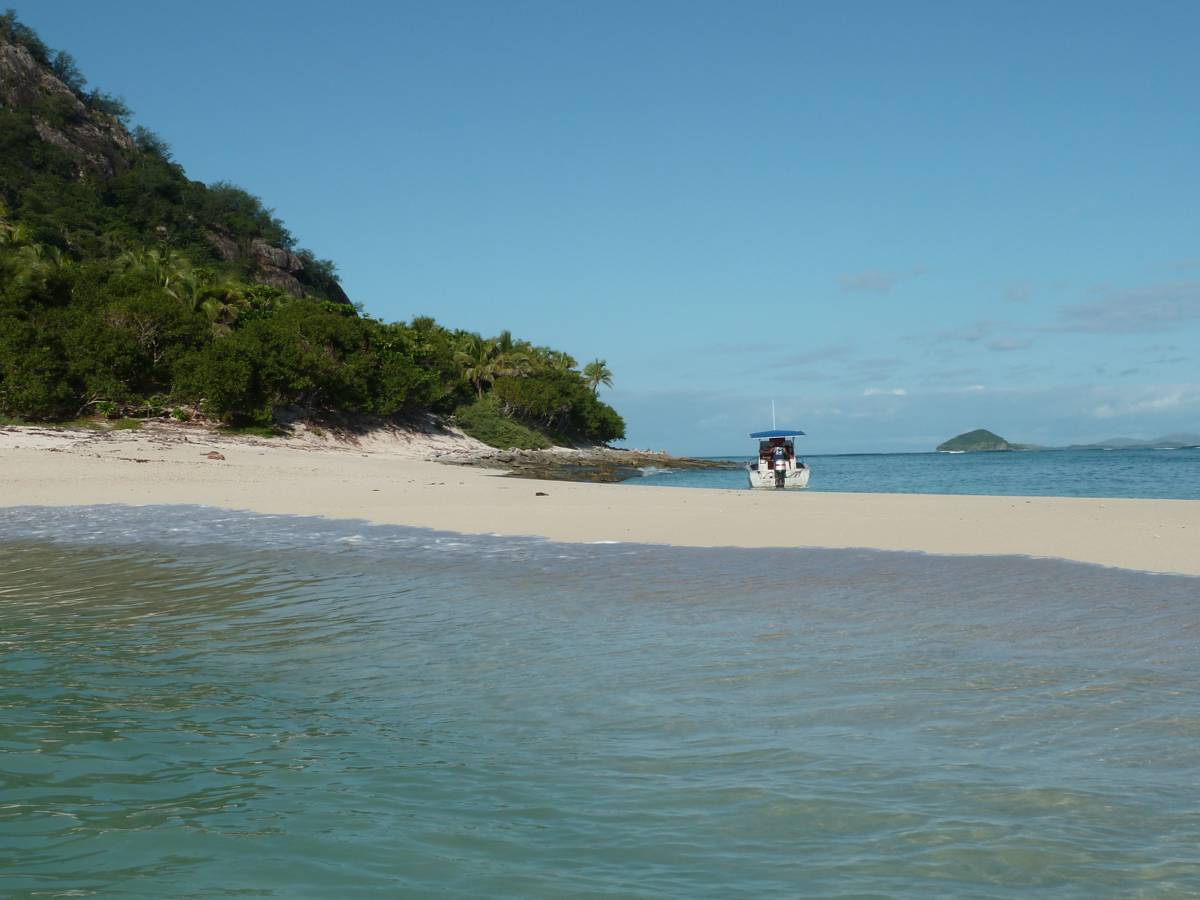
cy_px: 481
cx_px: 619
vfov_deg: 33.6
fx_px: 1491
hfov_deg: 43.8
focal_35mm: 43
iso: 80
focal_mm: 6.5
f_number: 5.6
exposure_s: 1/500
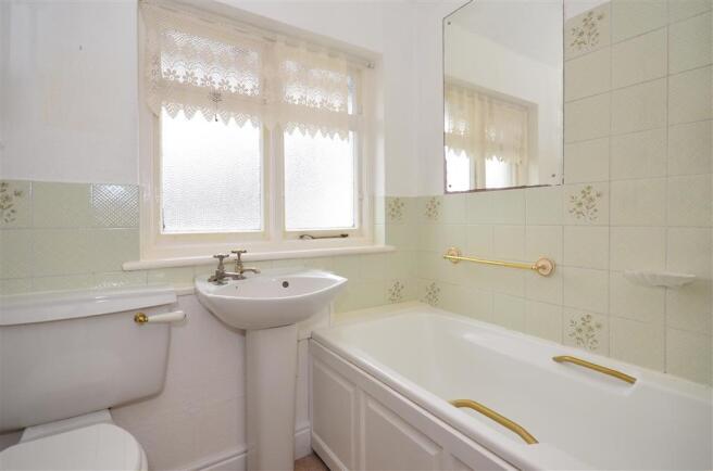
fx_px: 326
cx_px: 356
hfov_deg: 95.1
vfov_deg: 71.8
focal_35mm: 16
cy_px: 236
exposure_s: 1/200
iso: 640
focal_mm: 11
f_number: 7.1
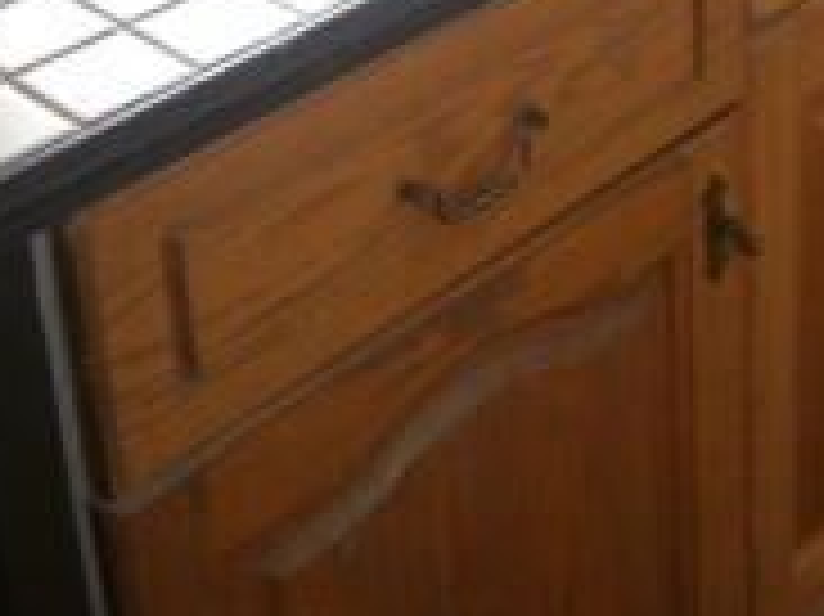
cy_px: -232
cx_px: 853
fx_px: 1974
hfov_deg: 22.5
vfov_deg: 16.6
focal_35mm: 83
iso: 100
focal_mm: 4.7
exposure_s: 1/30
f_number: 2.8
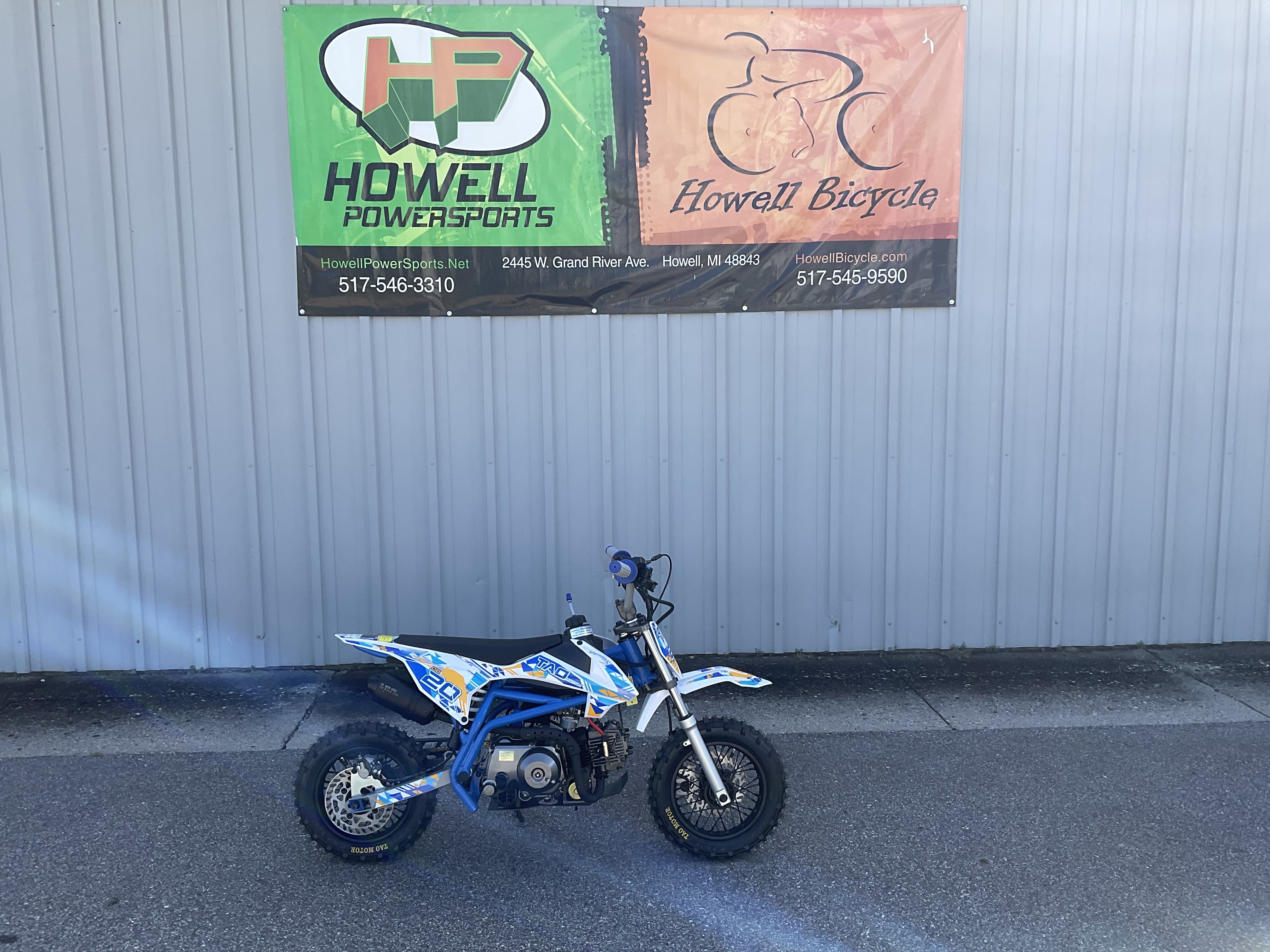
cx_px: 635
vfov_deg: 48.2
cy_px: 476
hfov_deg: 61.7
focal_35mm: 29
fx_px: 1064
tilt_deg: -7.7
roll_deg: +0.1
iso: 16
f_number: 1.8
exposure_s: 1/465
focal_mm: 3
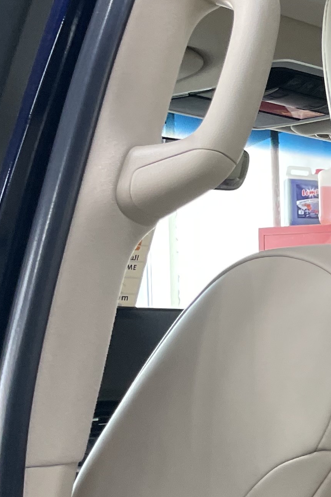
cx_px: 724
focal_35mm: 84
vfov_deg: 23.8
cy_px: 405
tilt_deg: -0.8
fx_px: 1159
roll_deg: -0.3
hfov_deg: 13.3
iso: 125
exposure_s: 1/116
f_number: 1.6
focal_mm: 4.2
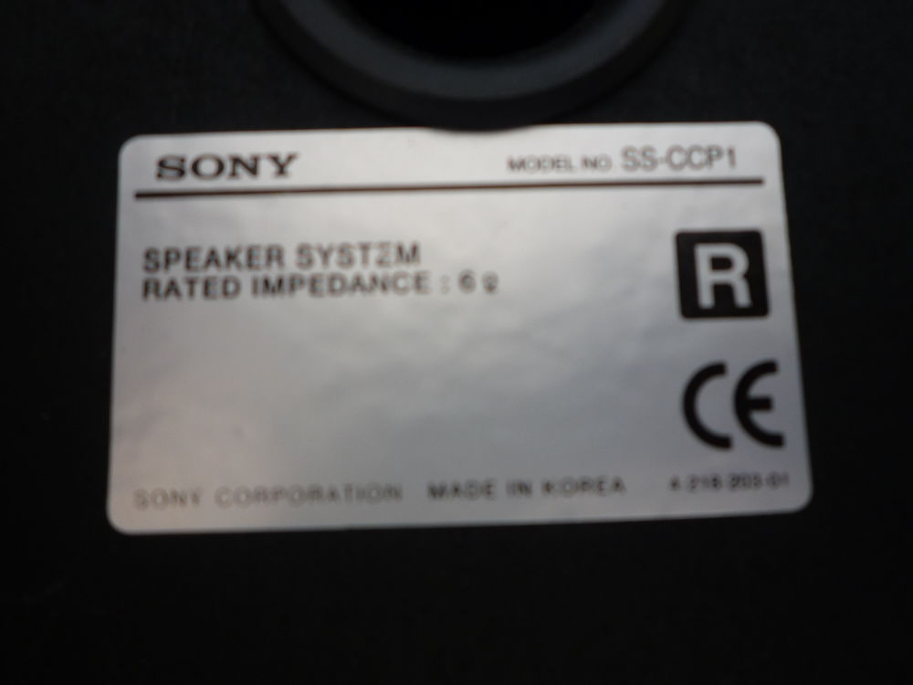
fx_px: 791
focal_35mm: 30
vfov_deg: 46.8
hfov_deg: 60.0
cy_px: 342
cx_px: 456
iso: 100
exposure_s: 1/60
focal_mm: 5.2
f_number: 3.3
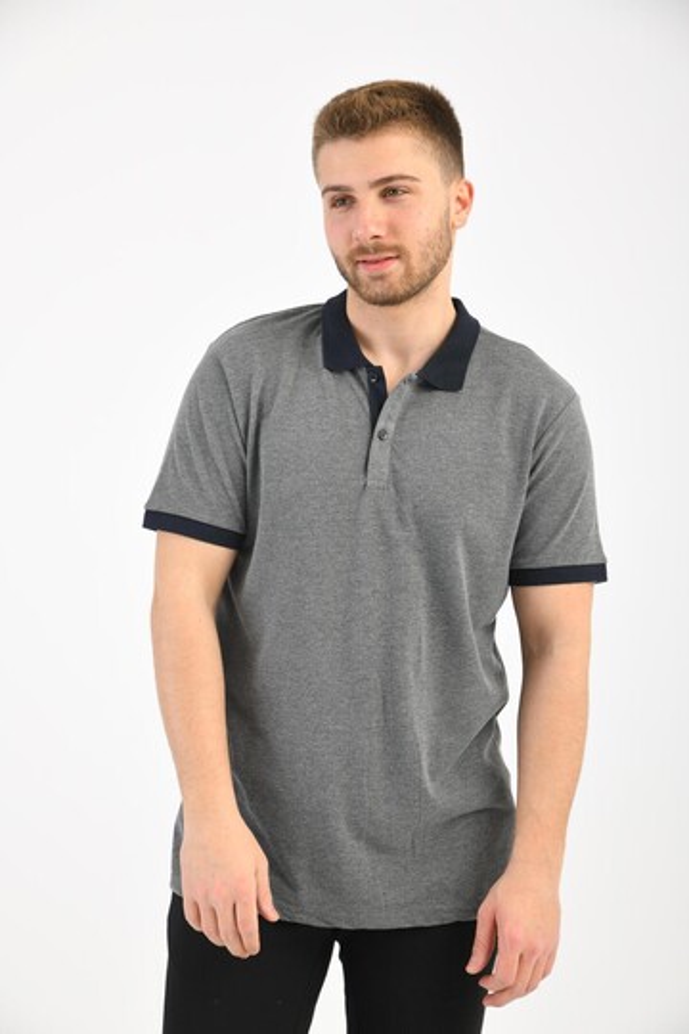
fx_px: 2009
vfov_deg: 28.8
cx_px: 344
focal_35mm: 70
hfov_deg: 19.5
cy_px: 517
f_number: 7.1
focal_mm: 70
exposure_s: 1/160
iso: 100
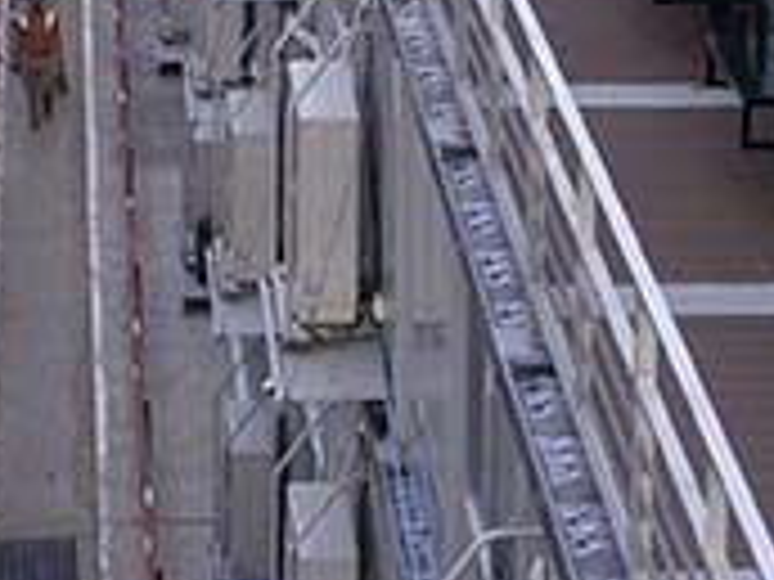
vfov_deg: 9.7
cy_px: -463
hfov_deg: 13.6
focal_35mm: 145
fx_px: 3242
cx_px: 184
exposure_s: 1/100
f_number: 2.2
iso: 100
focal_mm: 4.73
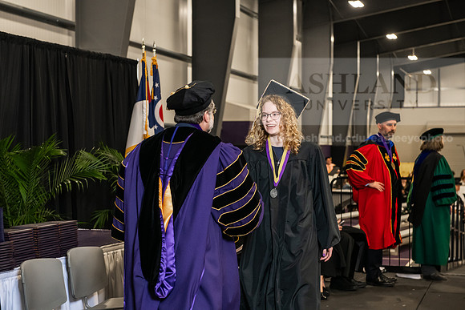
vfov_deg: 19.5
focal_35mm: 70
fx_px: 904
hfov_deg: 28.8
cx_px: 232
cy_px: 155
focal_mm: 70
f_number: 5
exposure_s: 1/200
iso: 2500
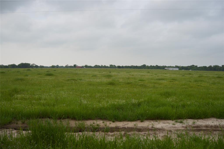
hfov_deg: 67.4
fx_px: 168
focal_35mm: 27
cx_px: 112
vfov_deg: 47.8
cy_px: 74
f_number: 3.5
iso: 100
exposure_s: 1/500
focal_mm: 18
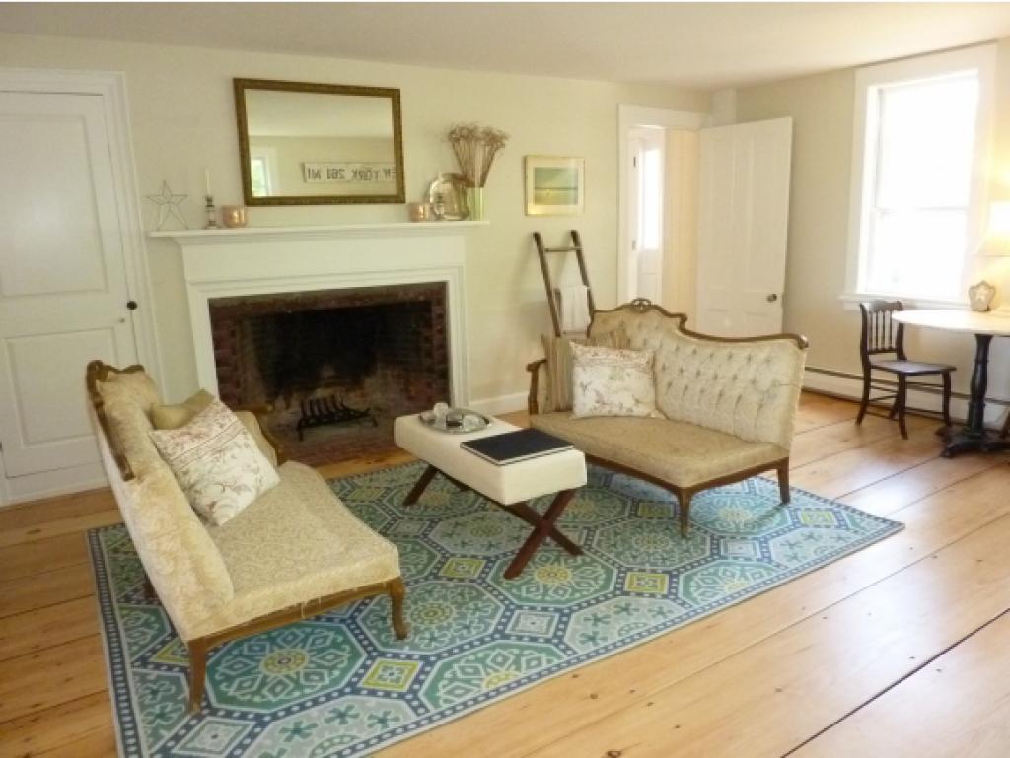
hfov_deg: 69.4
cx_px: 505
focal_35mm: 25
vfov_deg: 54.9
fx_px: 730
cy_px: 379
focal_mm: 4.1
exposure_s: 1/30
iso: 800
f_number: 3.3
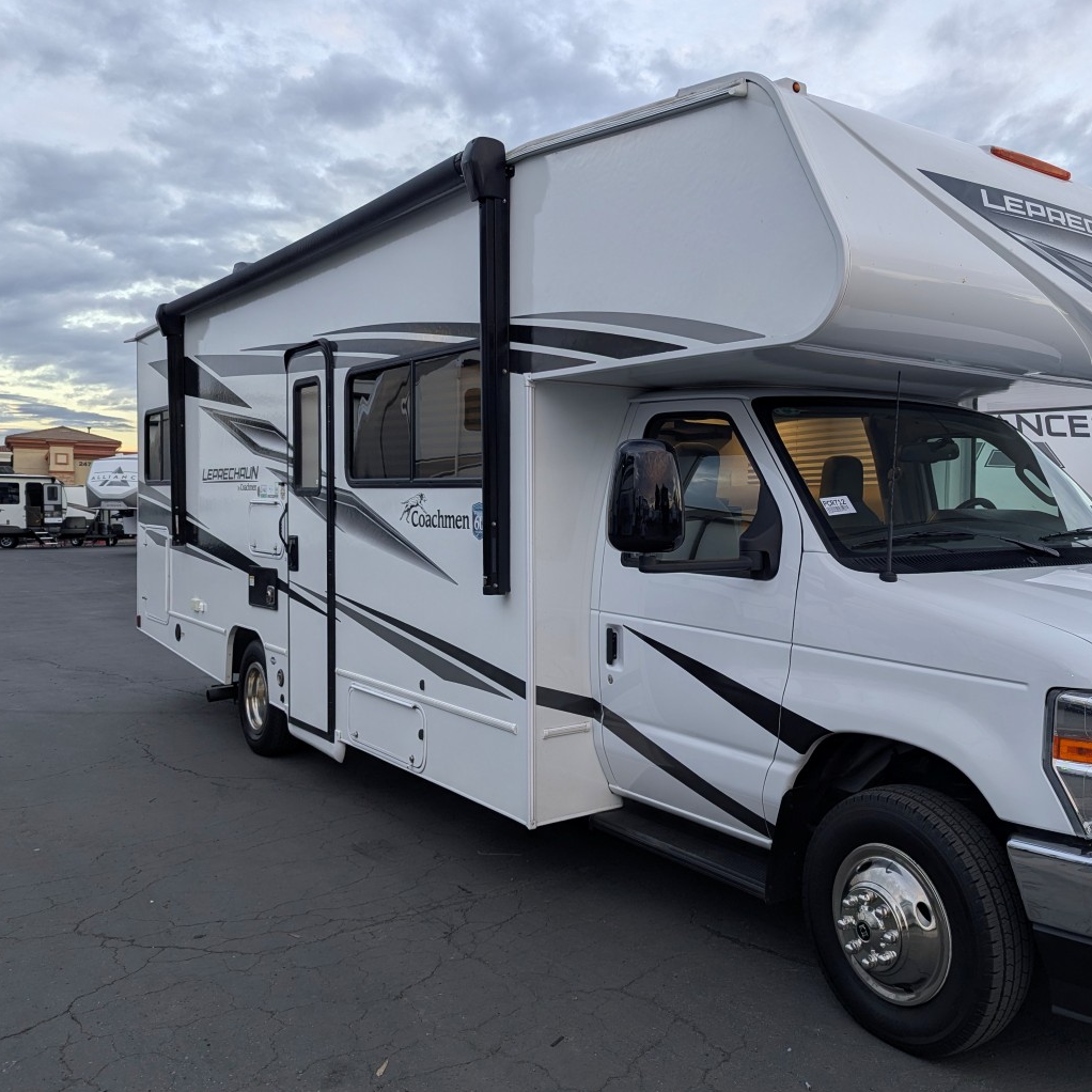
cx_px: 699
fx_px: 1035
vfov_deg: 55.6
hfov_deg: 54.8
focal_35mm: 29
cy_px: 536
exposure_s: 1/76.6
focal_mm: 6.81
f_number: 1.85
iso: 48
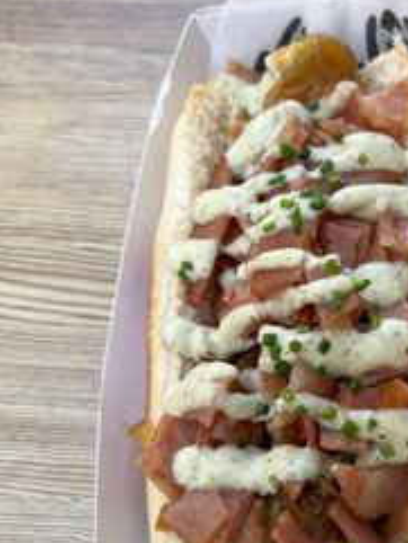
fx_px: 722
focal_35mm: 46
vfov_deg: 40.7
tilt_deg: -70.7
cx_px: 322
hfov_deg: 30.8
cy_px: 363
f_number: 1.5
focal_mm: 5.7
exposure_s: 1/347
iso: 50
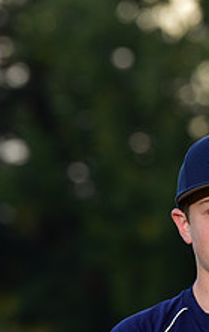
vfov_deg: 4.7
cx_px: 244
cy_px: 377
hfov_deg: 2.9
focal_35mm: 450
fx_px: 4088
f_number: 5
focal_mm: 170
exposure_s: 1/250
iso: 200
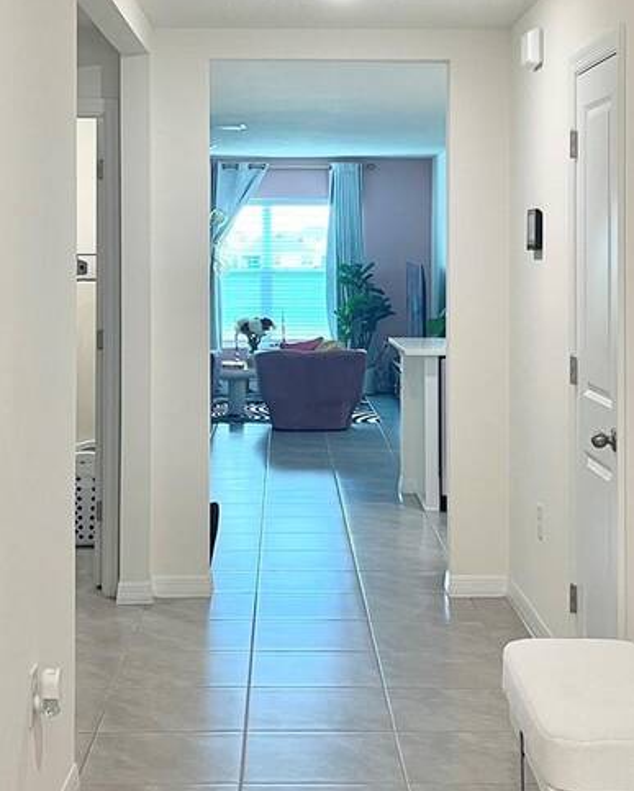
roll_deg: +0.1
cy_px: 246
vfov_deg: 29.7
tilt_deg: +0.3
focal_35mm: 63
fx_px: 1476
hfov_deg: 24.2
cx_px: 315
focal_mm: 5.1
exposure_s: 1/60
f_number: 1.6
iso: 100
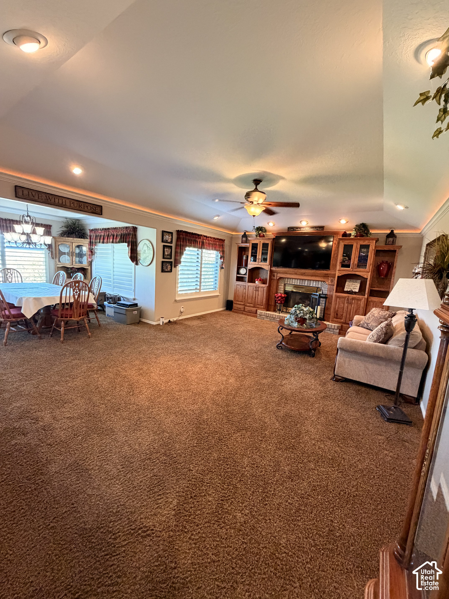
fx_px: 242
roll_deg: -3.6
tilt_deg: -7.4
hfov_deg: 85.7
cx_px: 224
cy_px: 300
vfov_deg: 102.1
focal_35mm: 14
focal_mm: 2.22
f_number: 2.2
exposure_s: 1/60
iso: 640
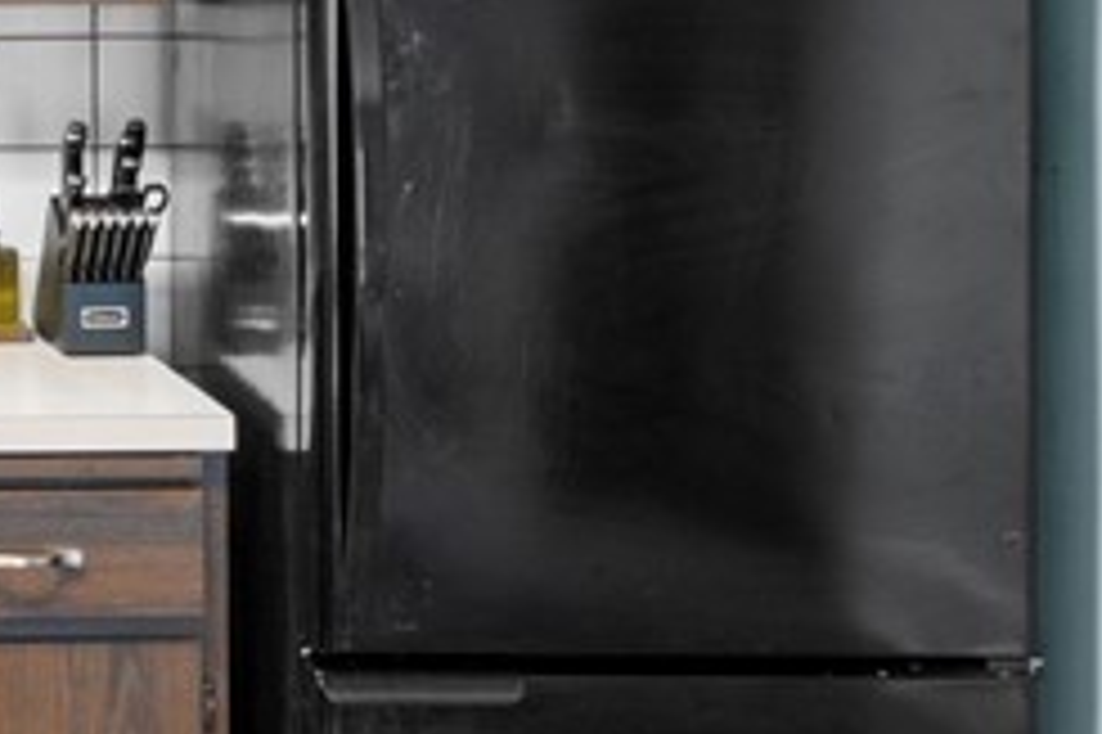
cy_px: 25
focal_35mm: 71
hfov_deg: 24.3
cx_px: -396
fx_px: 2172
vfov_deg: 18.7
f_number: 9
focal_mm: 16
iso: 250
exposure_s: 1/1.25
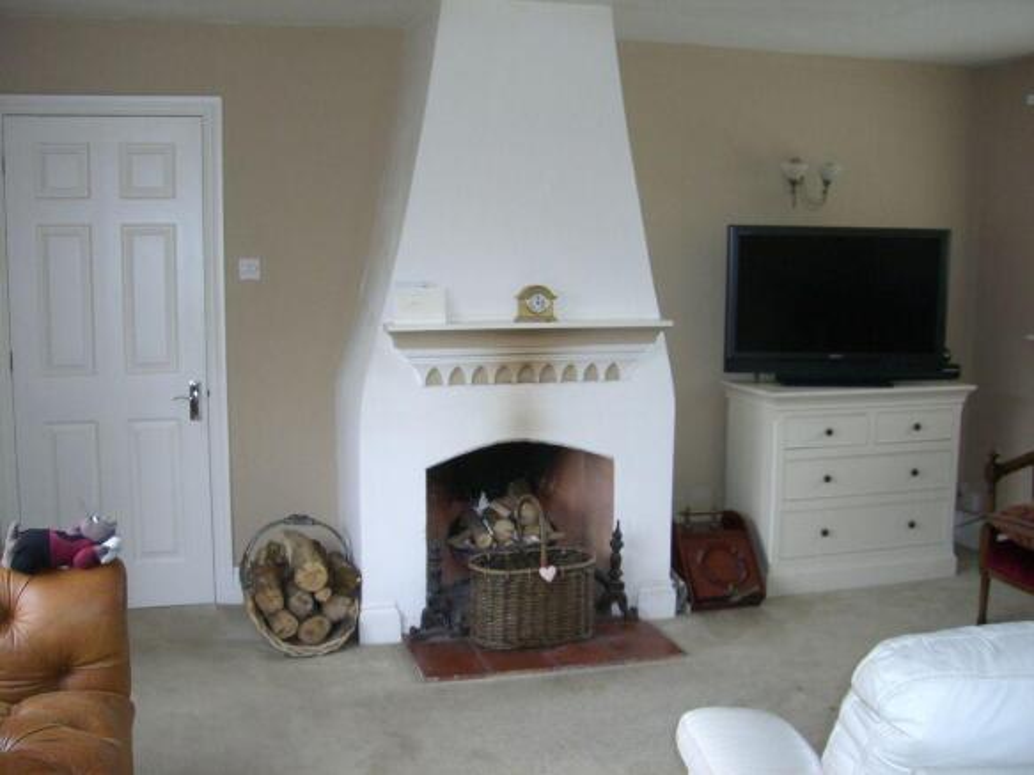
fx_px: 1135
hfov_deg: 49.0
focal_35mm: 38
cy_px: 388
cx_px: 517
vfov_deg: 37.7
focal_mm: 6.2
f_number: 2.7
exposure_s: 1/60
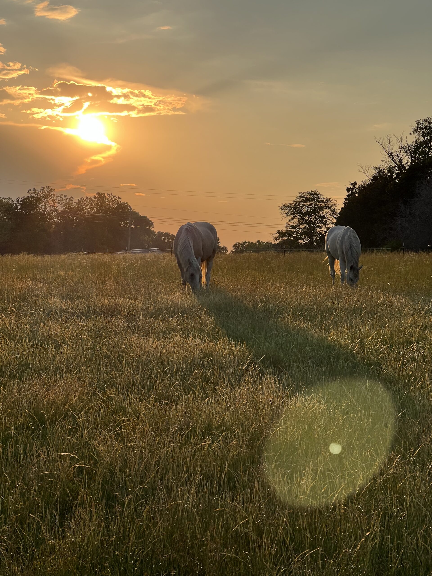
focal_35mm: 77
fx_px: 1281
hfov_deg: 19.1
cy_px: 288
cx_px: 216
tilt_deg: -0.3
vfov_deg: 25.3
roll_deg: -0.7
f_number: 2.8
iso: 32
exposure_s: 1/968
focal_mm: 9
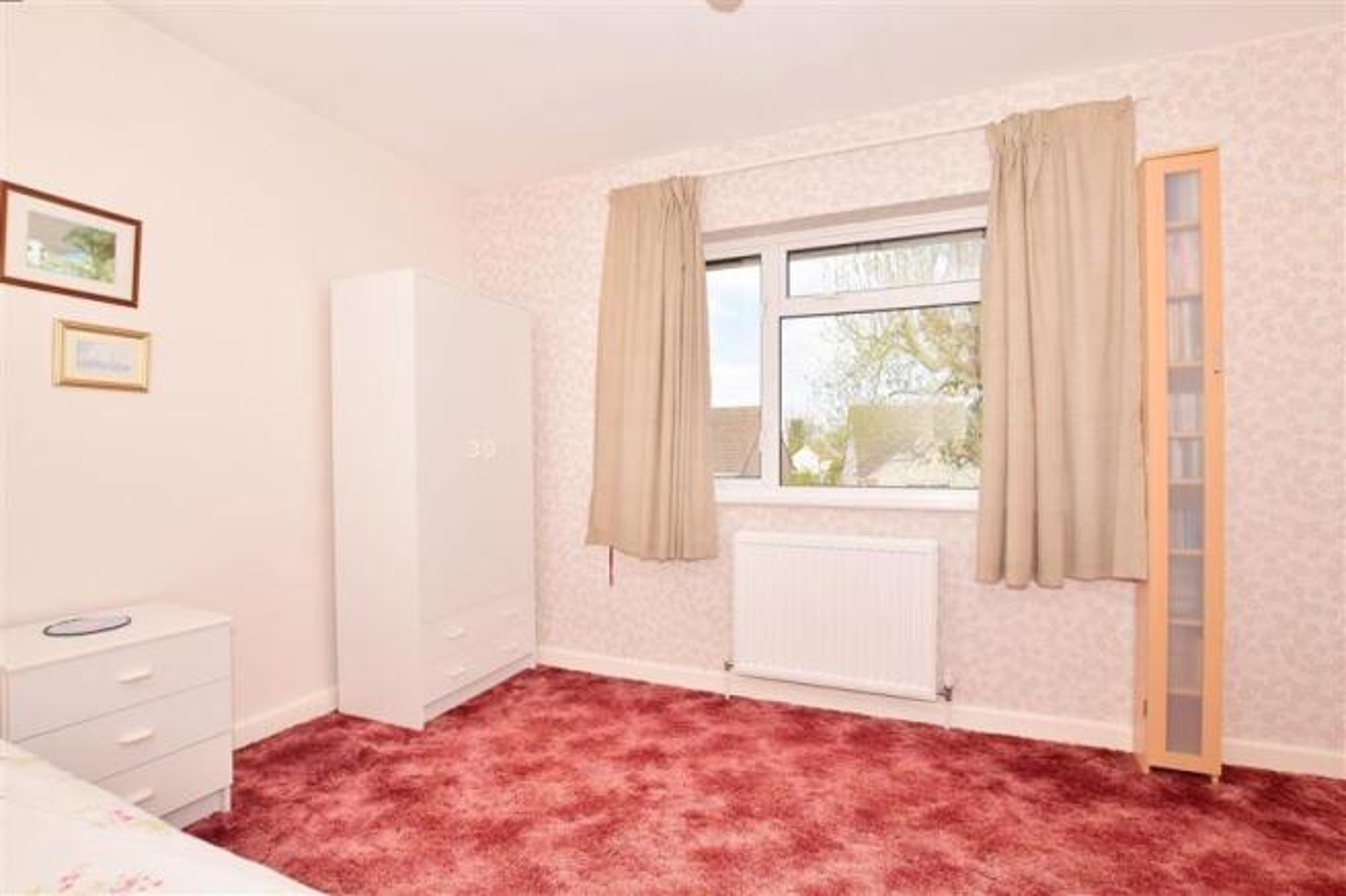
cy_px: 448
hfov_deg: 100.4
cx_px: 673
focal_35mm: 15
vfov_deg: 77.3
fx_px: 561
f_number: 16
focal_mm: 10
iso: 400
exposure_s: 1/200
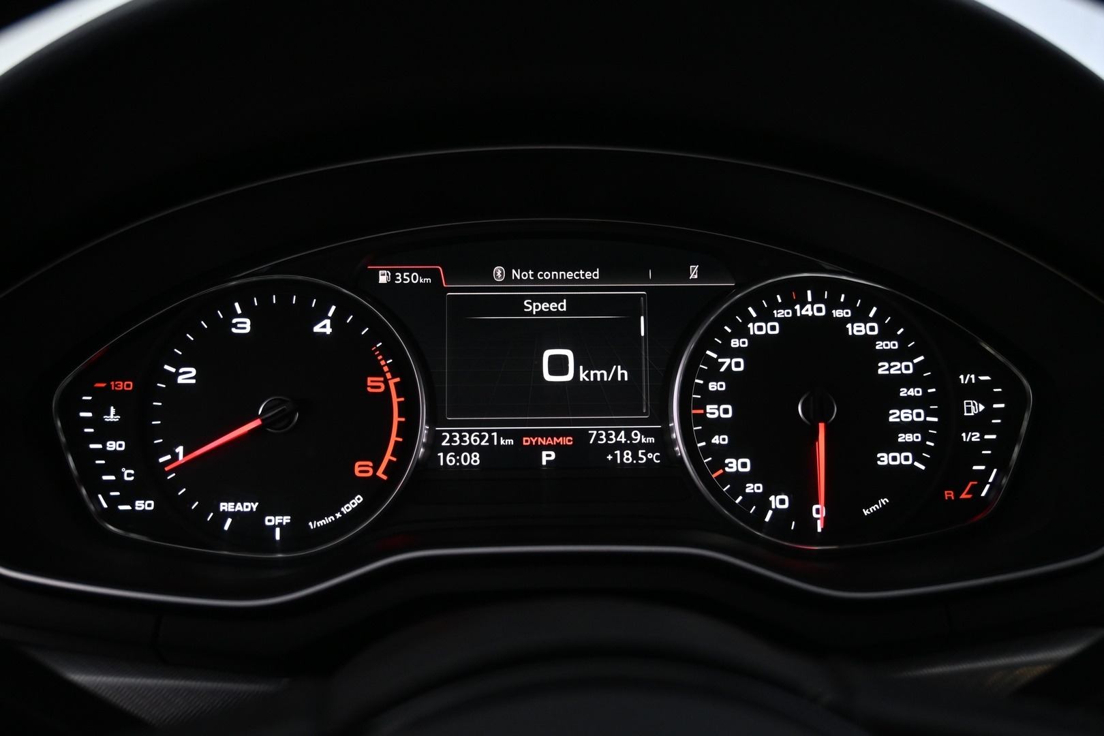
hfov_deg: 61.9
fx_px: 920
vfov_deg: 43.6
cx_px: 552
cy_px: 368
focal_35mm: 30
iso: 1600
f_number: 3.8
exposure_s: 1/30
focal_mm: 20
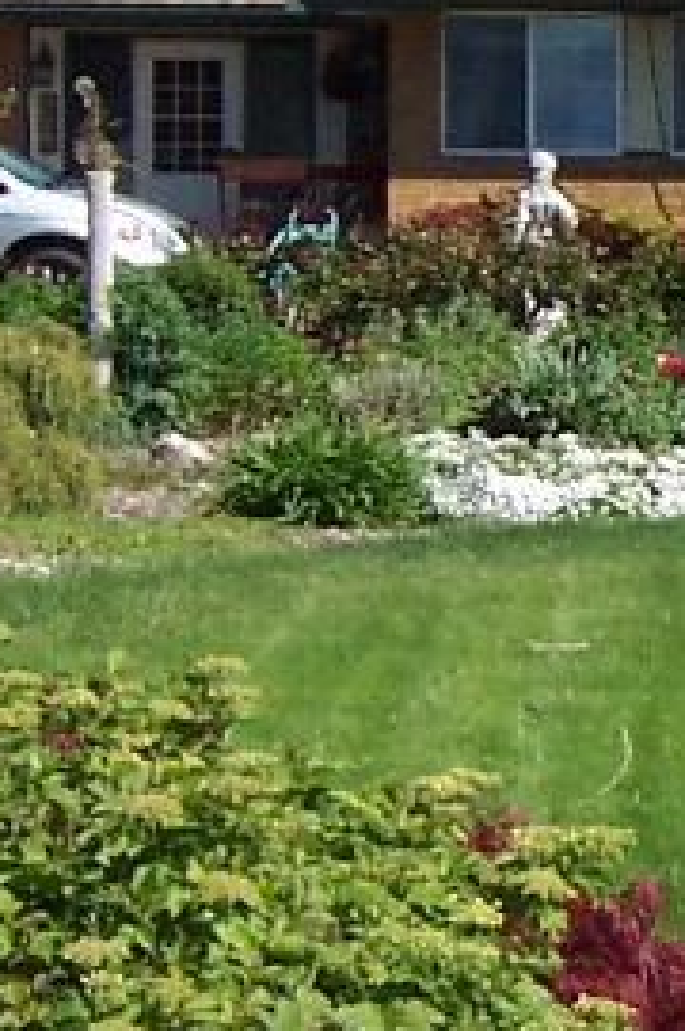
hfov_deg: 7.8
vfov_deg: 12.4
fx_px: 4750
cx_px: 1492
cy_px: 342
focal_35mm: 166
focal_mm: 5.6
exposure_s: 1/350
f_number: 5.6
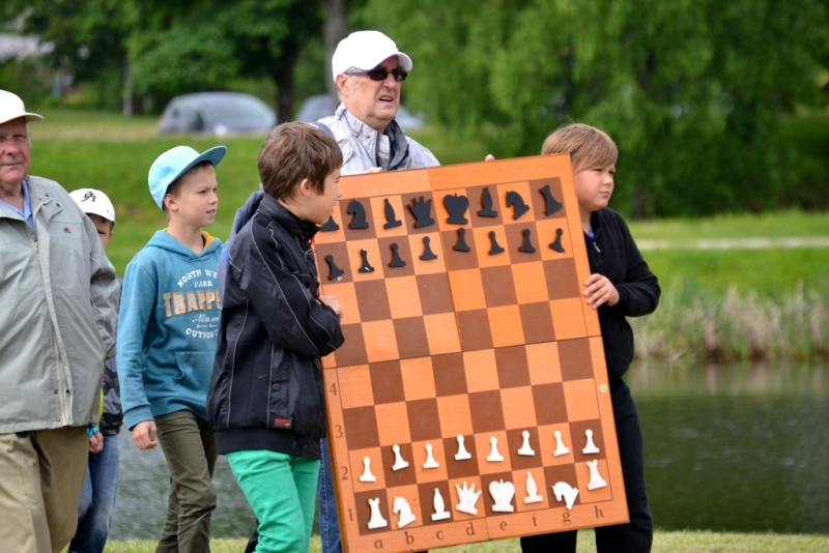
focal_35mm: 300
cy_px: 276
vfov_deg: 4.6
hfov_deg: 6.9
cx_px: 414
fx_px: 6910
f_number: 5.6
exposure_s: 1/640
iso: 400
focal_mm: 200
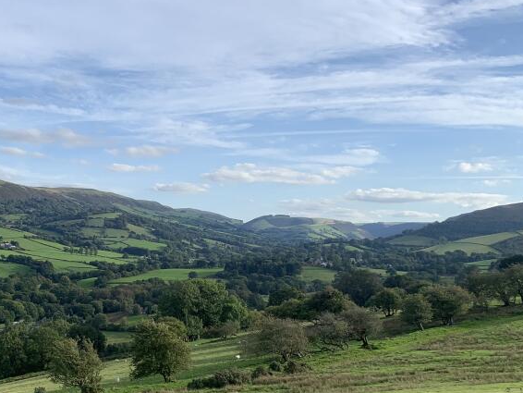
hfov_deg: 38.5
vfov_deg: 30.8
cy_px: 247
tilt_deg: -2.2
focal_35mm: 47
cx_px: 84
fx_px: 710
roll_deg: -4.1
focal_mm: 4.25
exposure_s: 1/2257
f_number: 1.8
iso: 25
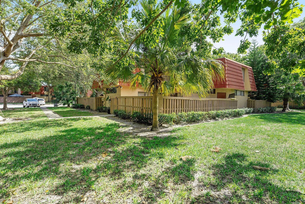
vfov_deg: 70.1
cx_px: 152
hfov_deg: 92.9
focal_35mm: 17
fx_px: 145
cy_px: 102
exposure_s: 1/160
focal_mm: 17.1
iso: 320
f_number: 9
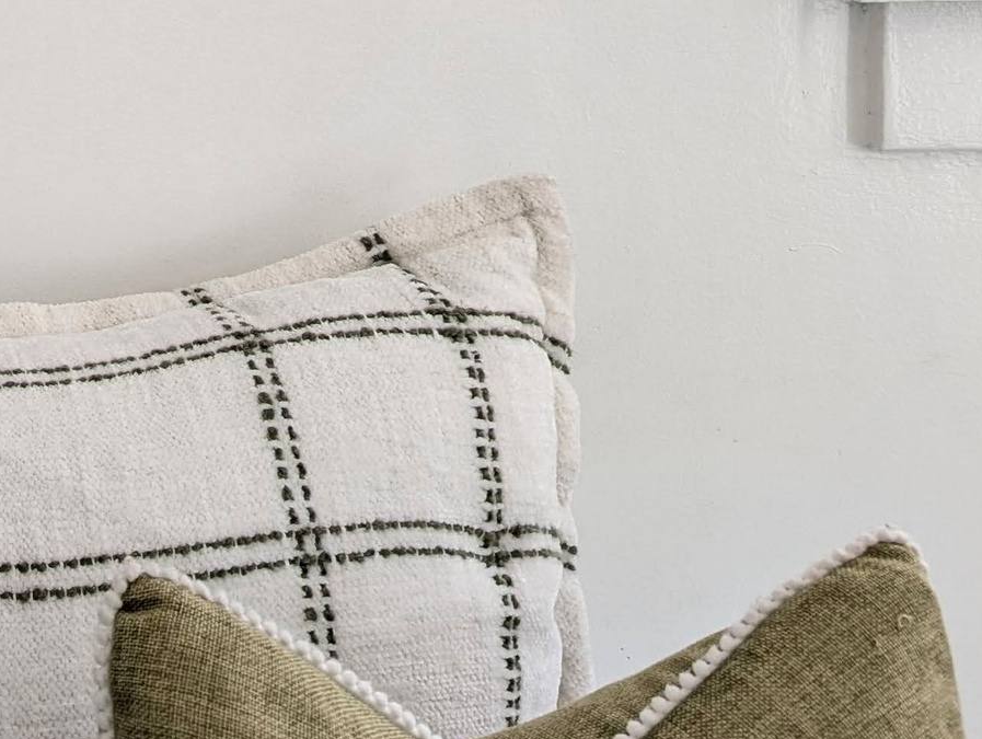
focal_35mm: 76
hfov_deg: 21.3
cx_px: -517
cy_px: -319
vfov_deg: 17.7
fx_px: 2159
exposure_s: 1/90
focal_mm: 6.9
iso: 30
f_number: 1.68
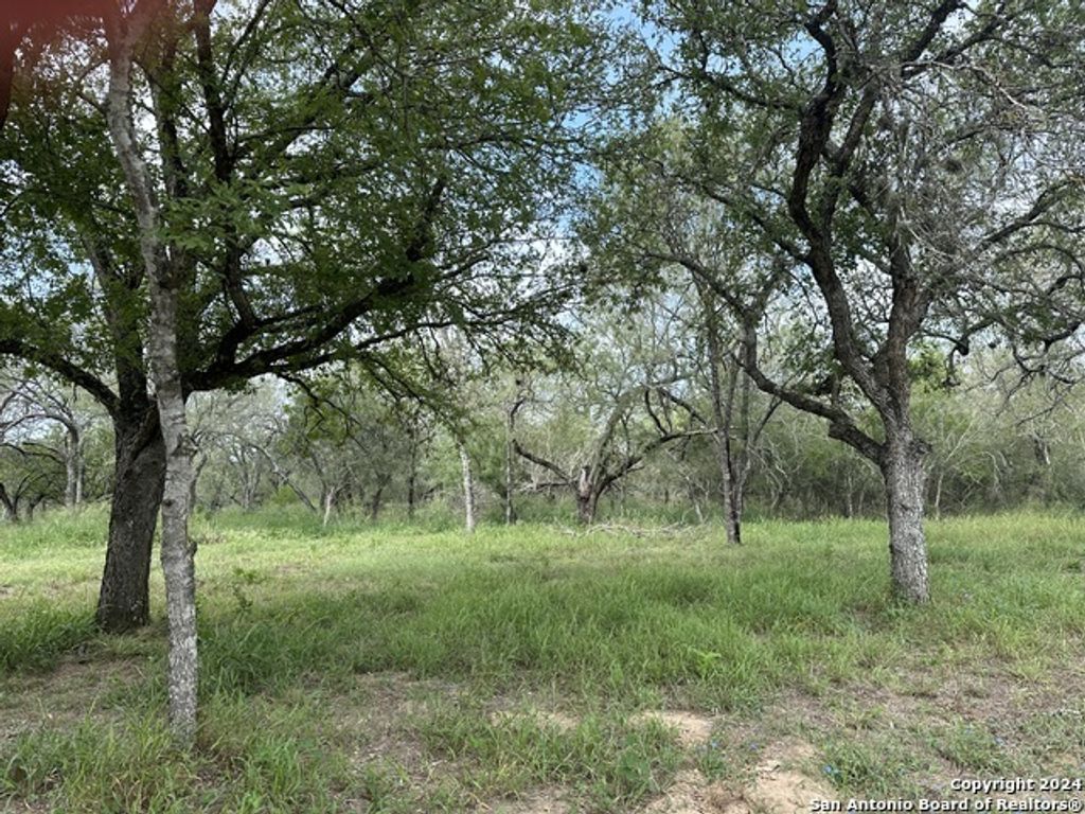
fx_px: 752
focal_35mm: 24
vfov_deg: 56.8
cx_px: 542
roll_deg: +1.7
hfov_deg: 71.6
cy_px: 407
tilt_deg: +7.0
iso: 80
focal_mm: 6.86
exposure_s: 1/980
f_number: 1.78
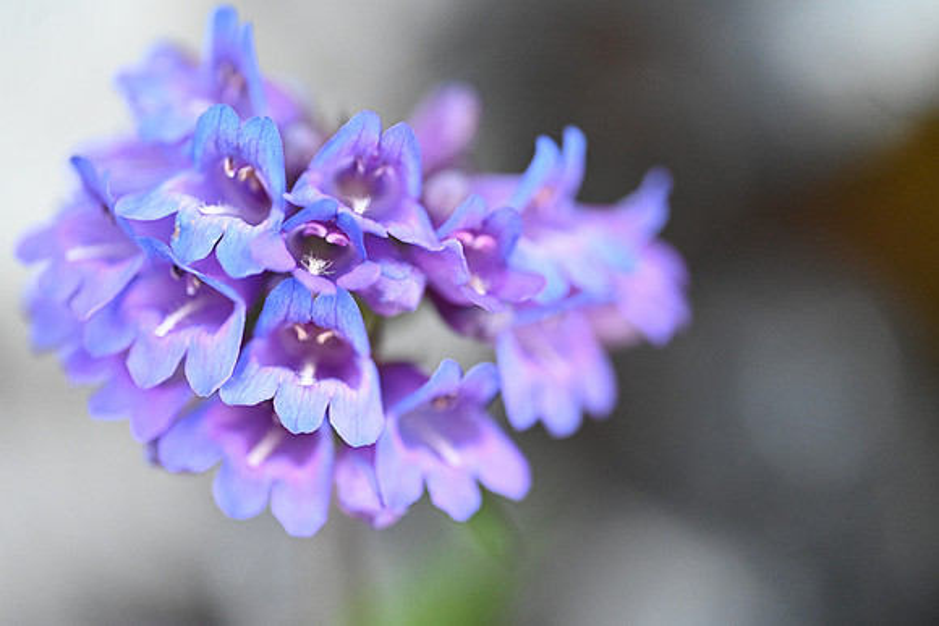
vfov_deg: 13.0
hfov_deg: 19.5
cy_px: 313
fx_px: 2739
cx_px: 470
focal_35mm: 105
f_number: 3.3
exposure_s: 1/1000
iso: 6400
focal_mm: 105
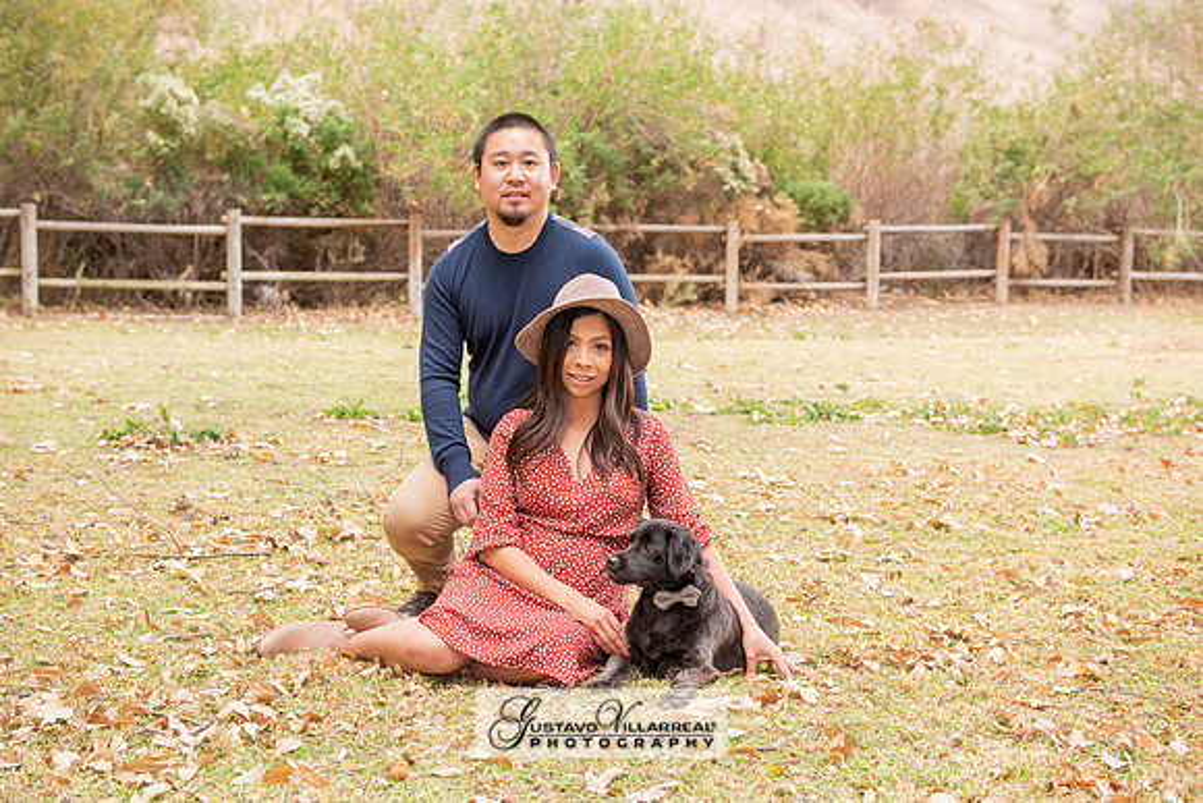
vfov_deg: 26.0
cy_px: 402
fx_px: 1738
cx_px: 602
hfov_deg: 38.2
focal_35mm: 52
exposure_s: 1/125
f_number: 5
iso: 320
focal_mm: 52
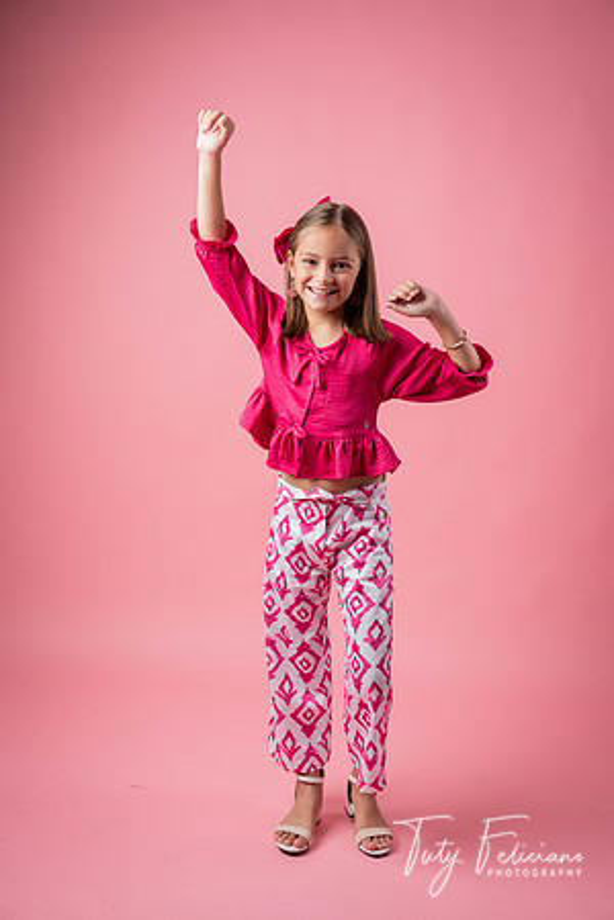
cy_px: 460
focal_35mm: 48
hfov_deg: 28.1
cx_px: 307
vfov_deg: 41.1
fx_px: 1228
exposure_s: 1/160
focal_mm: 48
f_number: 4.5
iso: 64
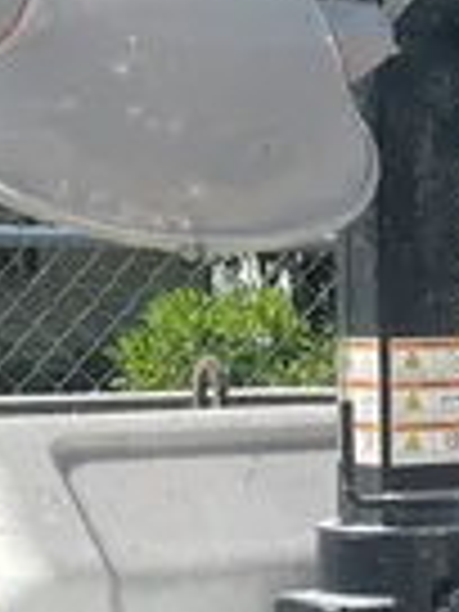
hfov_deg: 10.4
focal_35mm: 140
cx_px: 608
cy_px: 389
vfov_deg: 14.1
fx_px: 2475
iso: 50
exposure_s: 1/2309
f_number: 1.6
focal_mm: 5.1
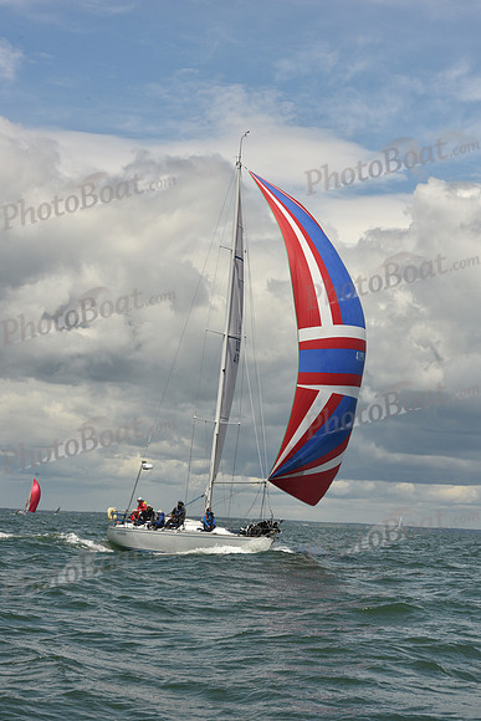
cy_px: 360
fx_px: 1803
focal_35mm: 90
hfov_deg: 15.2
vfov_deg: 22.6
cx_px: 240
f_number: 13
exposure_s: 1/800
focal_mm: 90
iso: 320
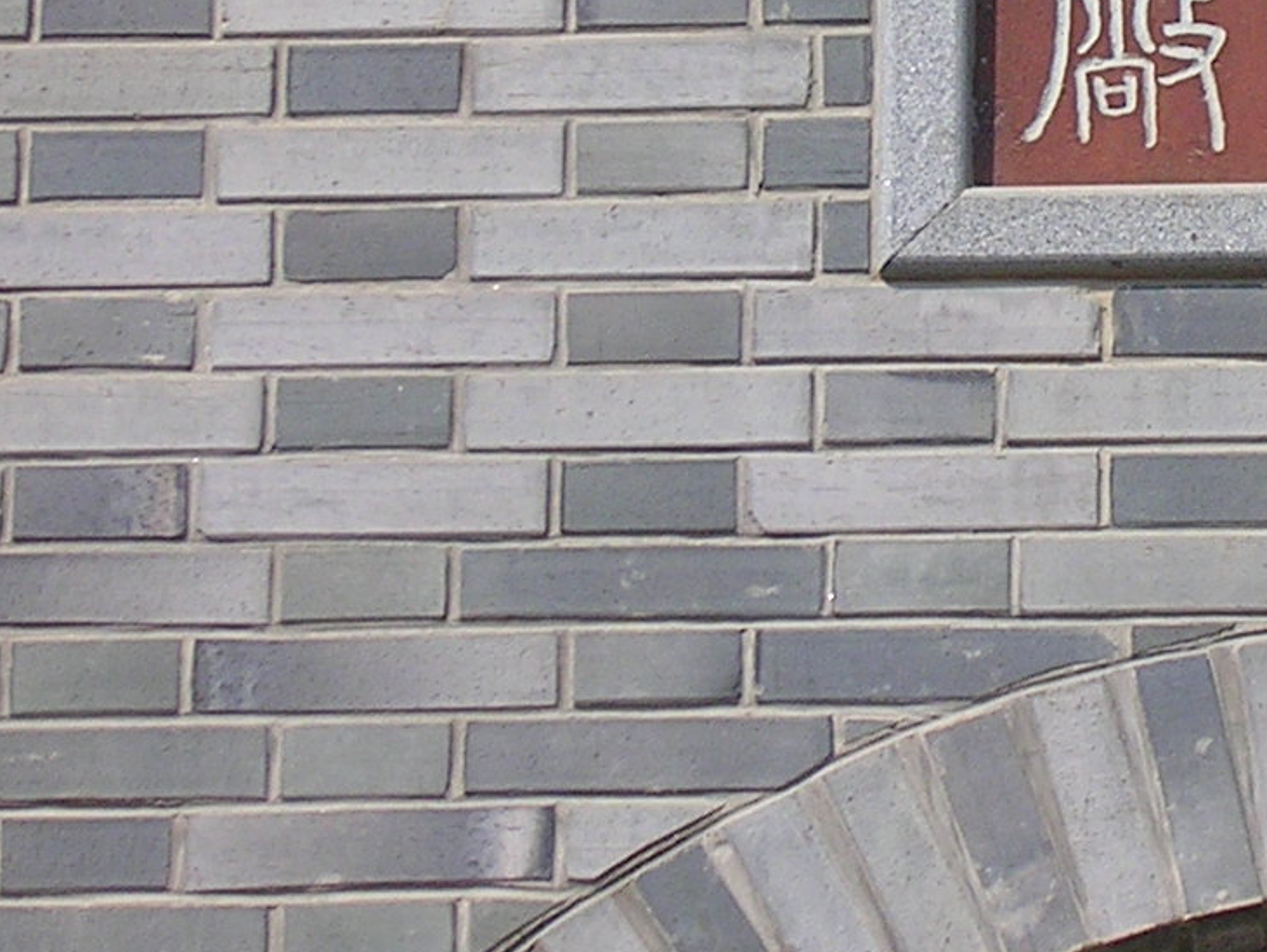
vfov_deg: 5.3
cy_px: 62
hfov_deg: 7.0
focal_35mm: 280
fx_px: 10253
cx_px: 1257
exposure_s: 1/433
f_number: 4.5
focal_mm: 15.2
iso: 50
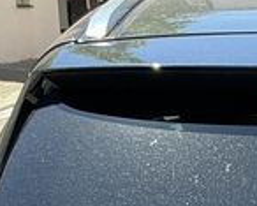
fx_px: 1142
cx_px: 333
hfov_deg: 12.5
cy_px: 384
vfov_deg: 9.7
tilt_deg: -18.3
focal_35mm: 150
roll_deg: +0.4
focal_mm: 3
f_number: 1.8
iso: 25
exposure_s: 1/627
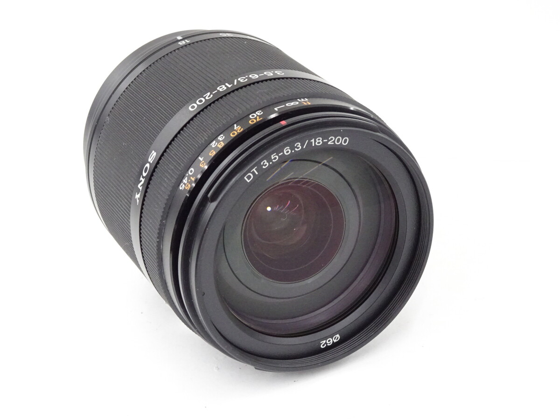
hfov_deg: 28.6
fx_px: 1100
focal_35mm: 68
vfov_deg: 21.6
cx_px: 280
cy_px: 210
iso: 1000
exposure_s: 1/80
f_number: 4.5
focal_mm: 11.66
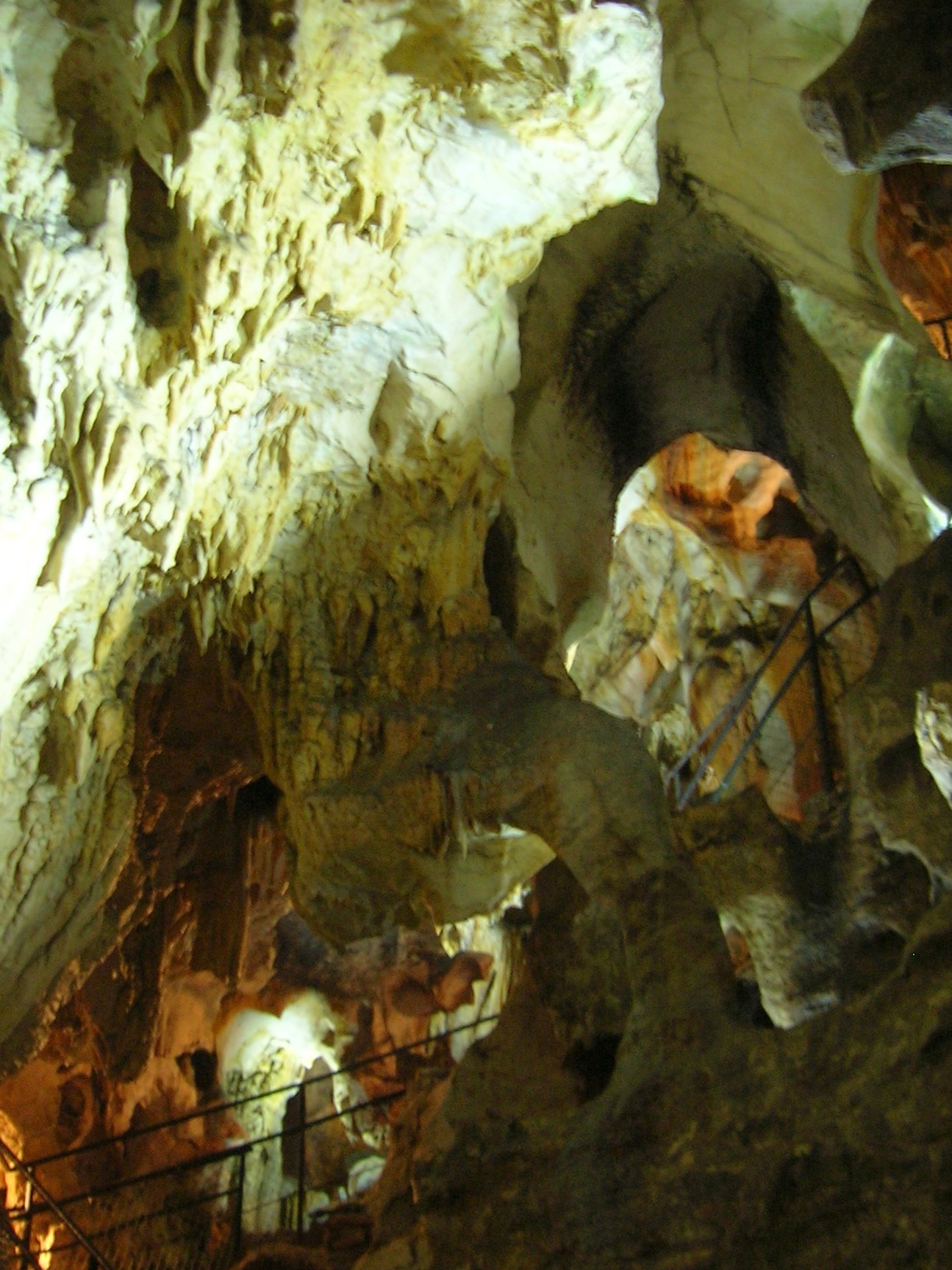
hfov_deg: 32.2
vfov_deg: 42.0
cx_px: 524
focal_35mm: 45
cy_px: 576
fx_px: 1650
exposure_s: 1/4
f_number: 2.9
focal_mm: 5.7
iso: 91
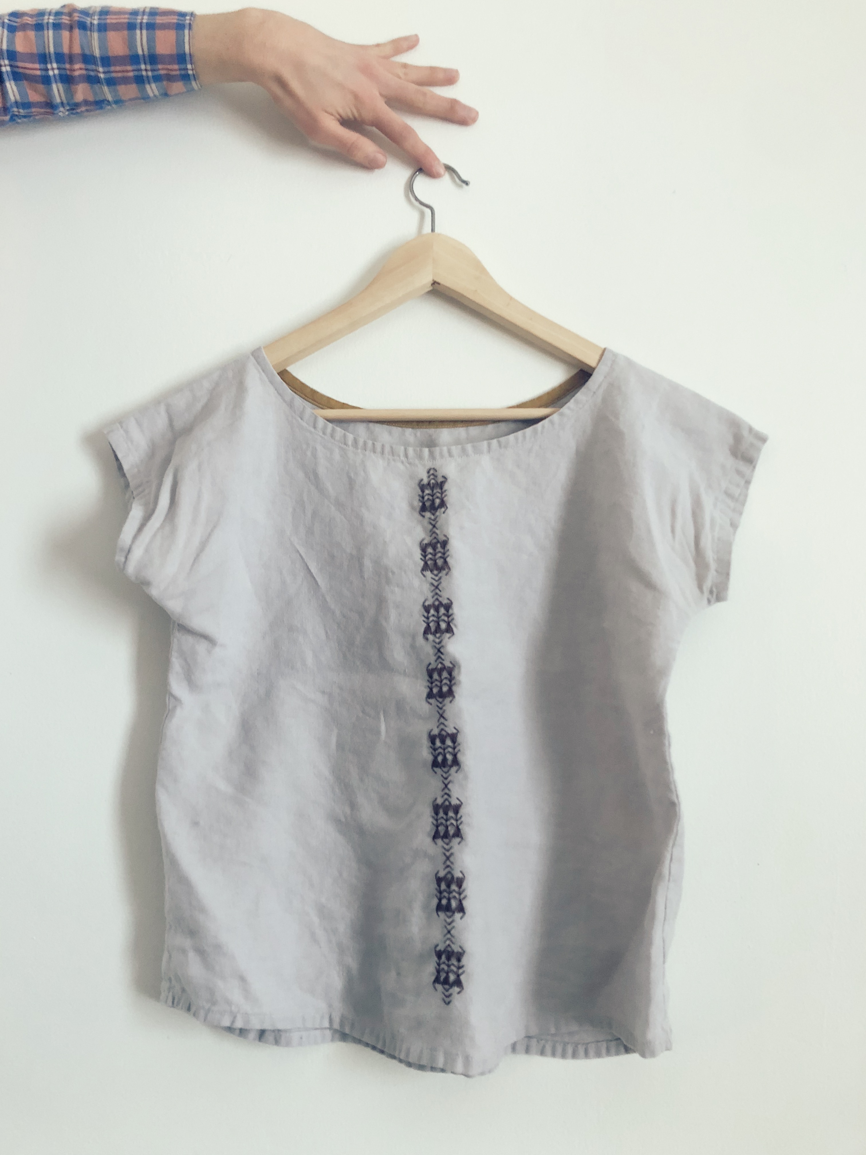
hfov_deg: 49.7
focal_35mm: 28
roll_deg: +0.2
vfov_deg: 63.4
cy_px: 578
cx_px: 433
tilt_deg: +7.3
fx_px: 934
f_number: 1.8
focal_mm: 3.99
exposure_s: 1/15
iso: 64
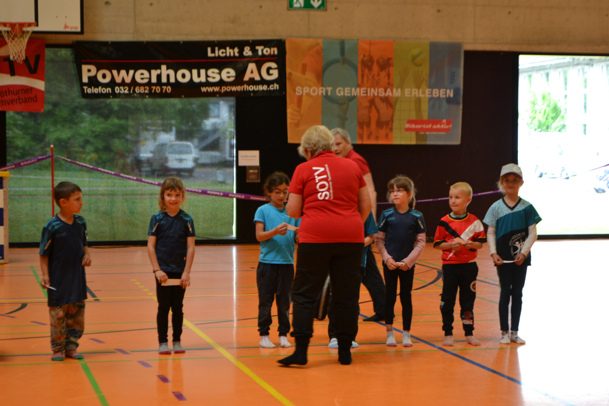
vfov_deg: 16.6
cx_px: 304
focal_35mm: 82
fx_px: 1395
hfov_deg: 24.6
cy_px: 203
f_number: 5.6
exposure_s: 1/60
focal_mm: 55
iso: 720
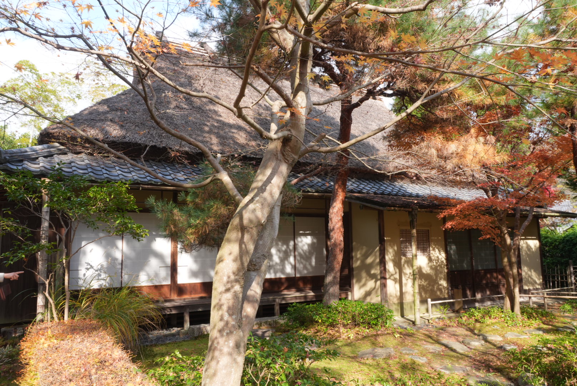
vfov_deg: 45.7
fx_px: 457
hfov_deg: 64.5
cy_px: 193
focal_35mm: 28
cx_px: 288
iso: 200
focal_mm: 19
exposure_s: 1/30
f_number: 14
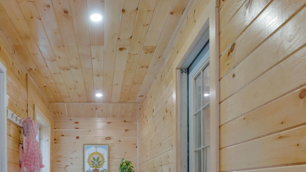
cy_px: 185
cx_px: 101
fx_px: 284
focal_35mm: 35
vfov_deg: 30.5
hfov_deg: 55.4
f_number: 8
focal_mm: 16
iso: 800
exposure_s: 1/200
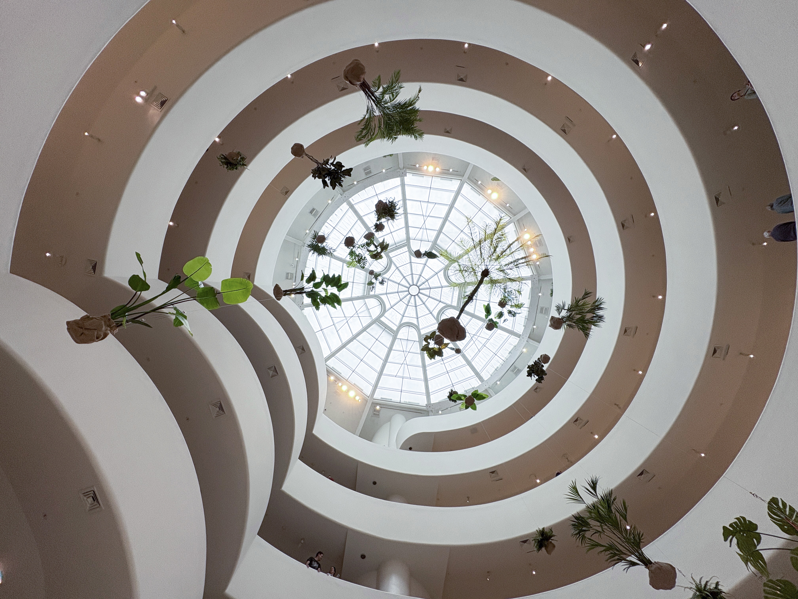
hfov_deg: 102.1
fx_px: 323
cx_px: 399
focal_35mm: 14
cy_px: 300
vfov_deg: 85.7
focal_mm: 2.22
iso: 160
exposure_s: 1/60
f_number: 2.2
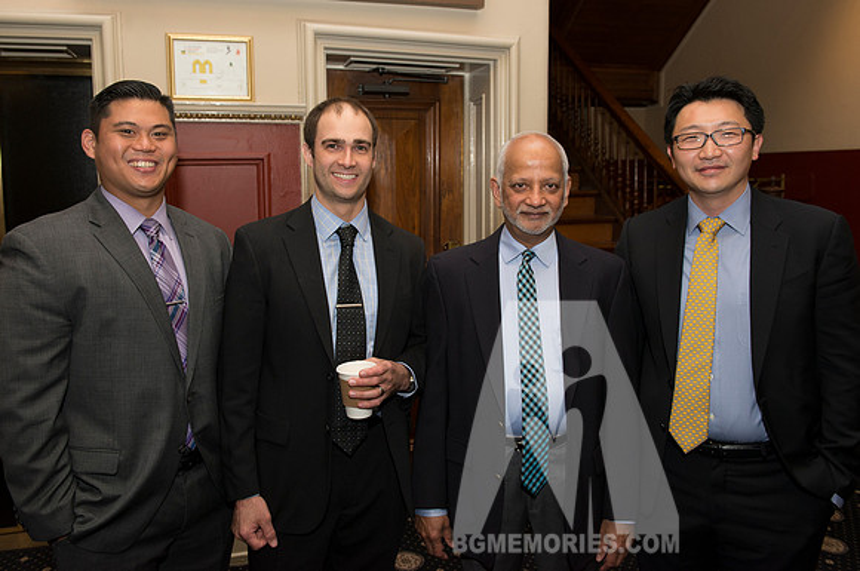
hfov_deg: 64.7
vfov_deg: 45.6
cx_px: 426
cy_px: 269
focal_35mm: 28
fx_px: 679
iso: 1000
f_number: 5.6
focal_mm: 27
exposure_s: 1/80
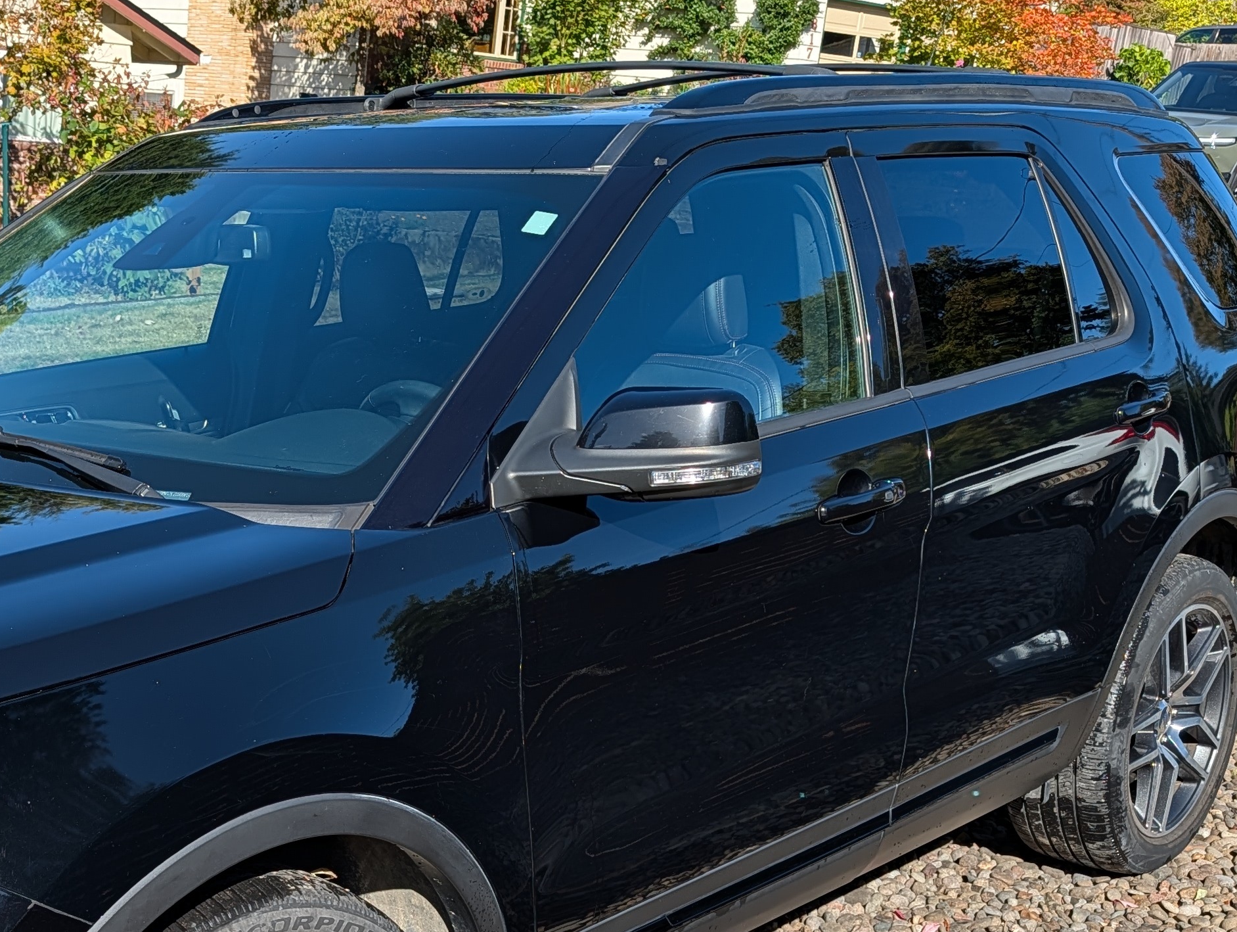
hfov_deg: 35.9
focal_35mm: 52
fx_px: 1861
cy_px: 781
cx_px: 295
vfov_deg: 27.4
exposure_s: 1/848
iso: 25
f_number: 1.68
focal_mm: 6.9
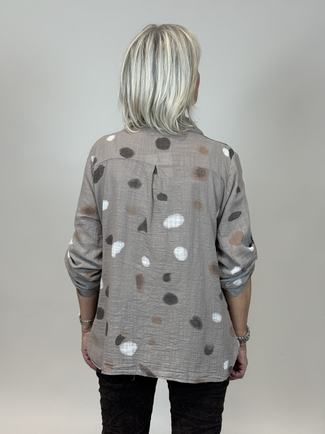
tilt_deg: -8.8
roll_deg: -0.6
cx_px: 162
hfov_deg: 30.3
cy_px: 217
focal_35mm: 48
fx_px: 601
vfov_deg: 39.7
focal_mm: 6.76
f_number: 1.78
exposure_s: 1/98
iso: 100
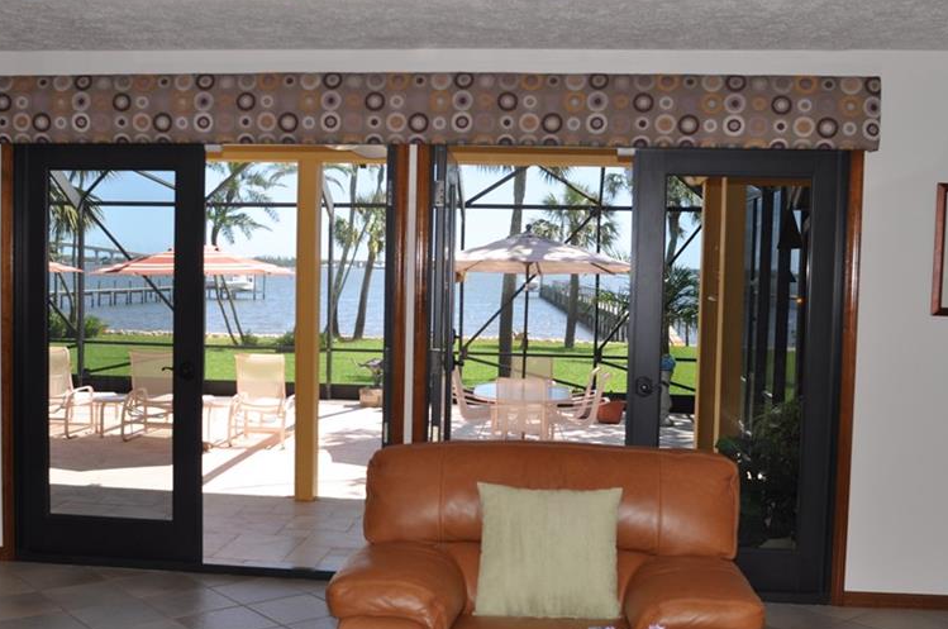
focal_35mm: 41
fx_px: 1078
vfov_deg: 32.5
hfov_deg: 47.4
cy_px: 337
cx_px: 427
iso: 200
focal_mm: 20
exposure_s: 1/200
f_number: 7.1
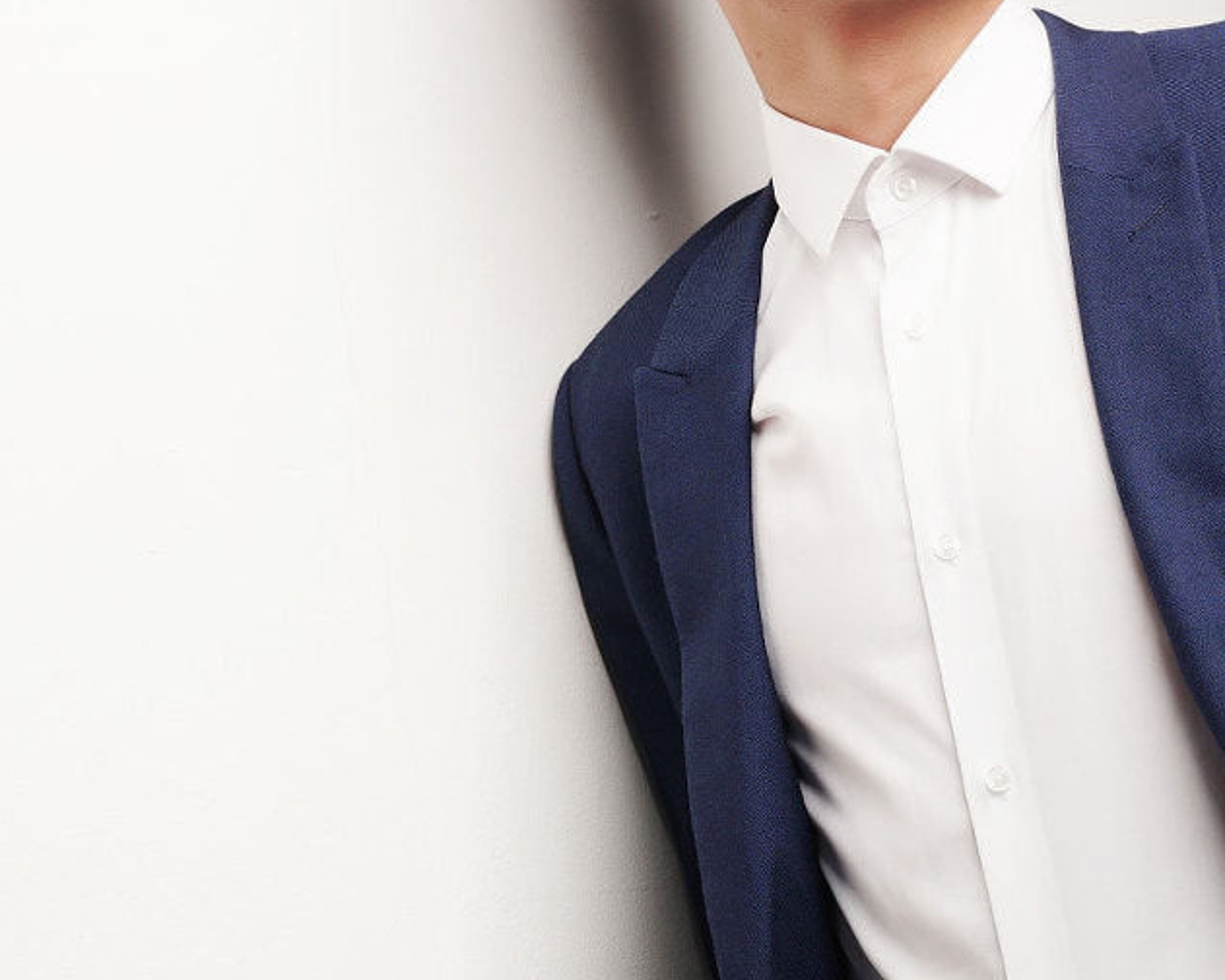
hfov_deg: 16.2
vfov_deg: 13.0
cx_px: 681
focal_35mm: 119
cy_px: 480
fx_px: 4315
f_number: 13
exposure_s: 1/160
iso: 200
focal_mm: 50
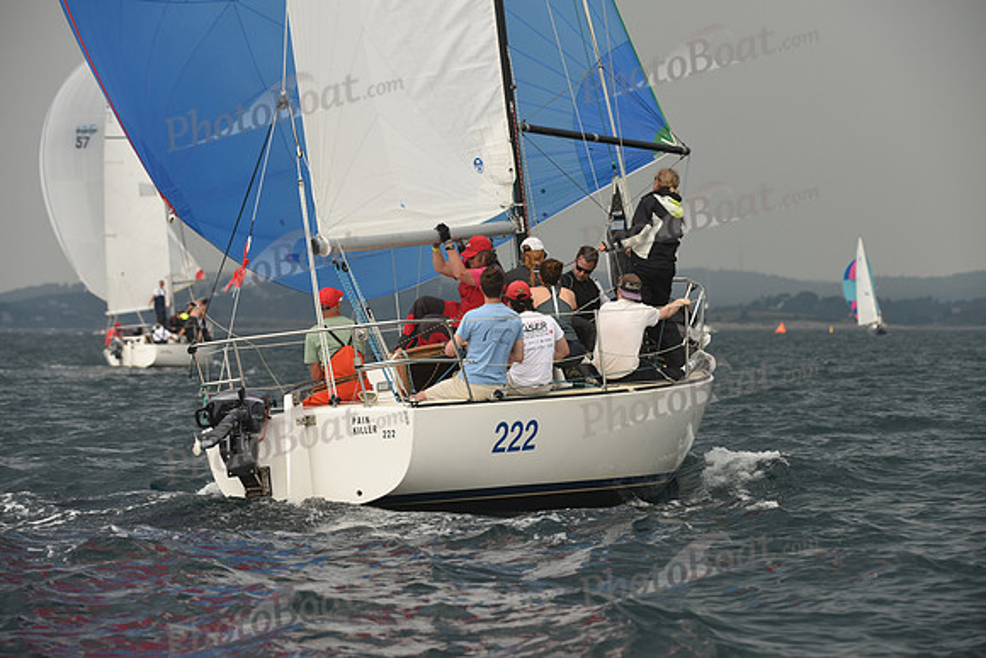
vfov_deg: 6.9
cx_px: 493
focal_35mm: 200
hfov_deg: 10.3
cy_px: 329
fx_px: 5479
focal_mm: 200
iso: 400
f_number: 5.6
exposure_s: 1/640
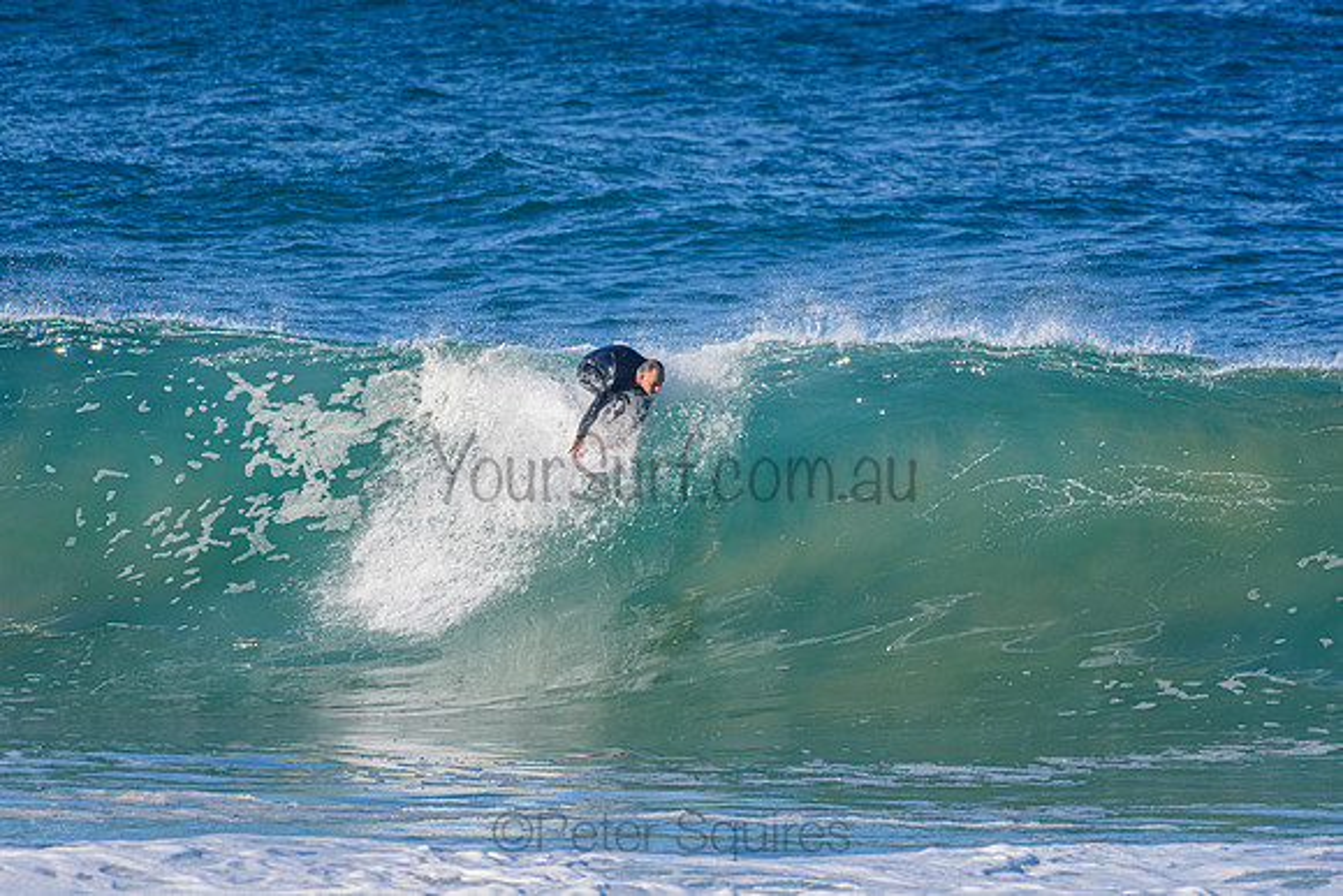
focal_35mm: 750
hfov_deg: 2.7
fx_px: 27984
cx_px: 672
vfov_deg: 1.8
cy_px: 448
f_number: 5.6
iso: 450
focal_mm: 500
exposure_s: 1/2000
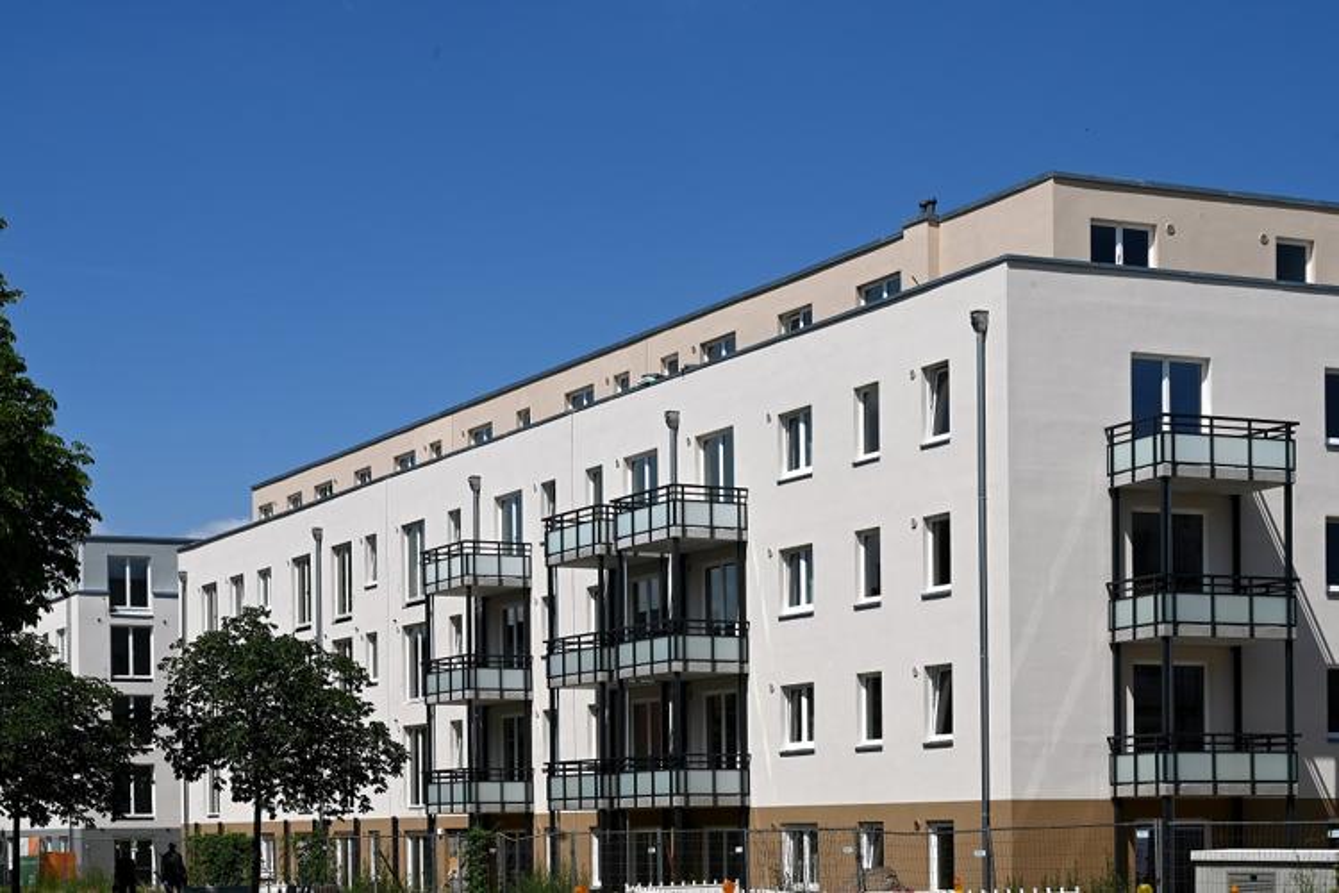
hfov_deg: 32.4
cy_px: 446
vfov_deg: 21.9
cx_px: 670
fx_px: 2306
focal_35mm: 62
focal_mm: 62
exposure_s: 1/400
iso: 160
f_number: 14
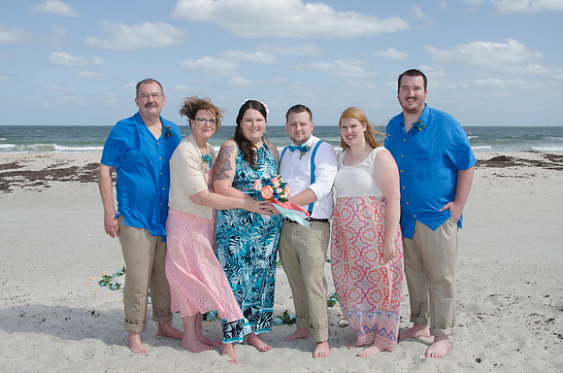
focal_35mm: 36
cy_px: 186
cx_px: 282
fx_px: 562
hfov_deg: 53.2
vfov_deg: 36.7
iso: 100
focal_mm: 24
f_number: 9
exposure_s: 1/250
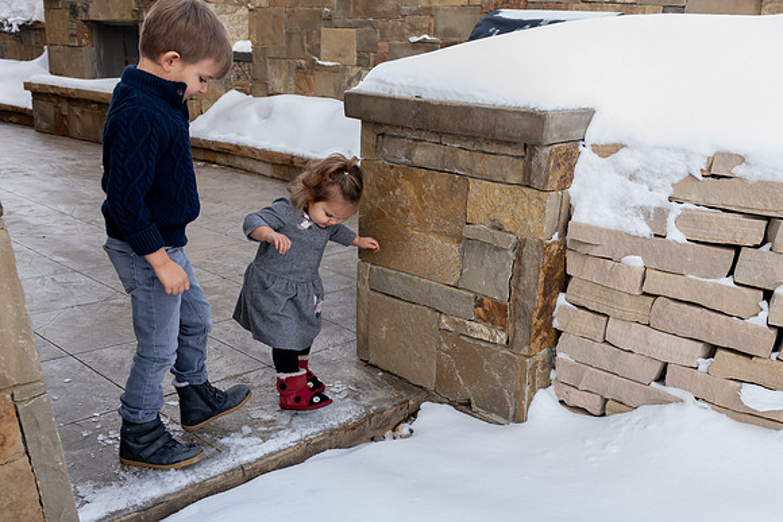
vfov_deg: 36.4
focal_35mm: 36
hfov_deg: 52.4
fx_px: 793
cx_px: 440
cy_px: 305
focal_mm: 28
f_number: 5.6
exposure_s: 1/500
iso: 1250
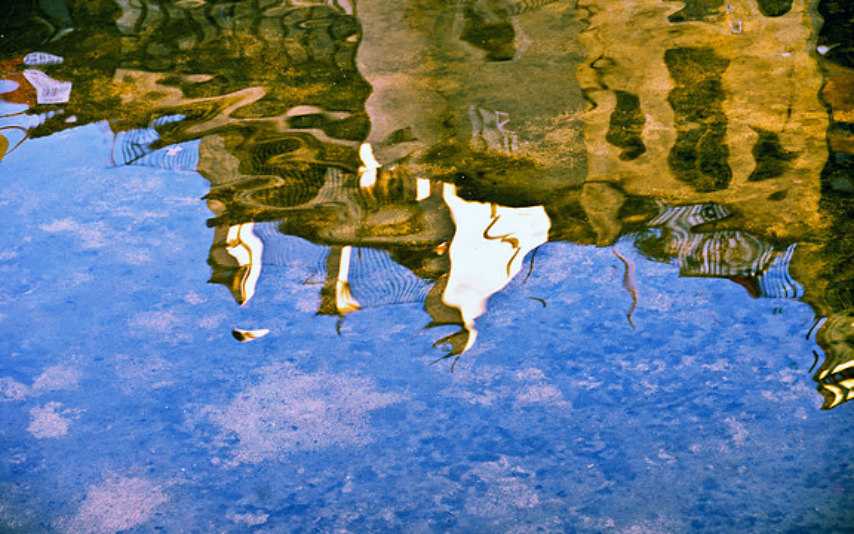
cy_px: 252
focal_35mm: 147
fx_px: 3410
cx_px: 428
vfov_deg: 8.9
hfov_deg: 14.3
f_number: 5.3
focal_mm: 95
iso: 200
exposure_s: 1/20
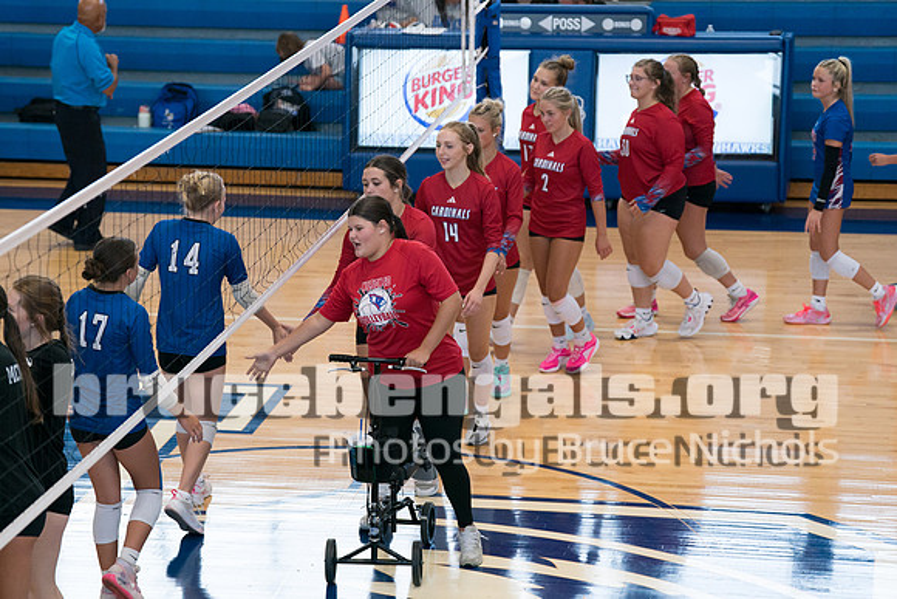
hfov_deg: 17.8
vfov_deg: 11.9
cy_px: 341
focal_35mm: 115
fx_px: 2870
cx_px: 382
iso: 2500
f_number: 2.8
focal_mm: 99
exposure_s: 1/1250
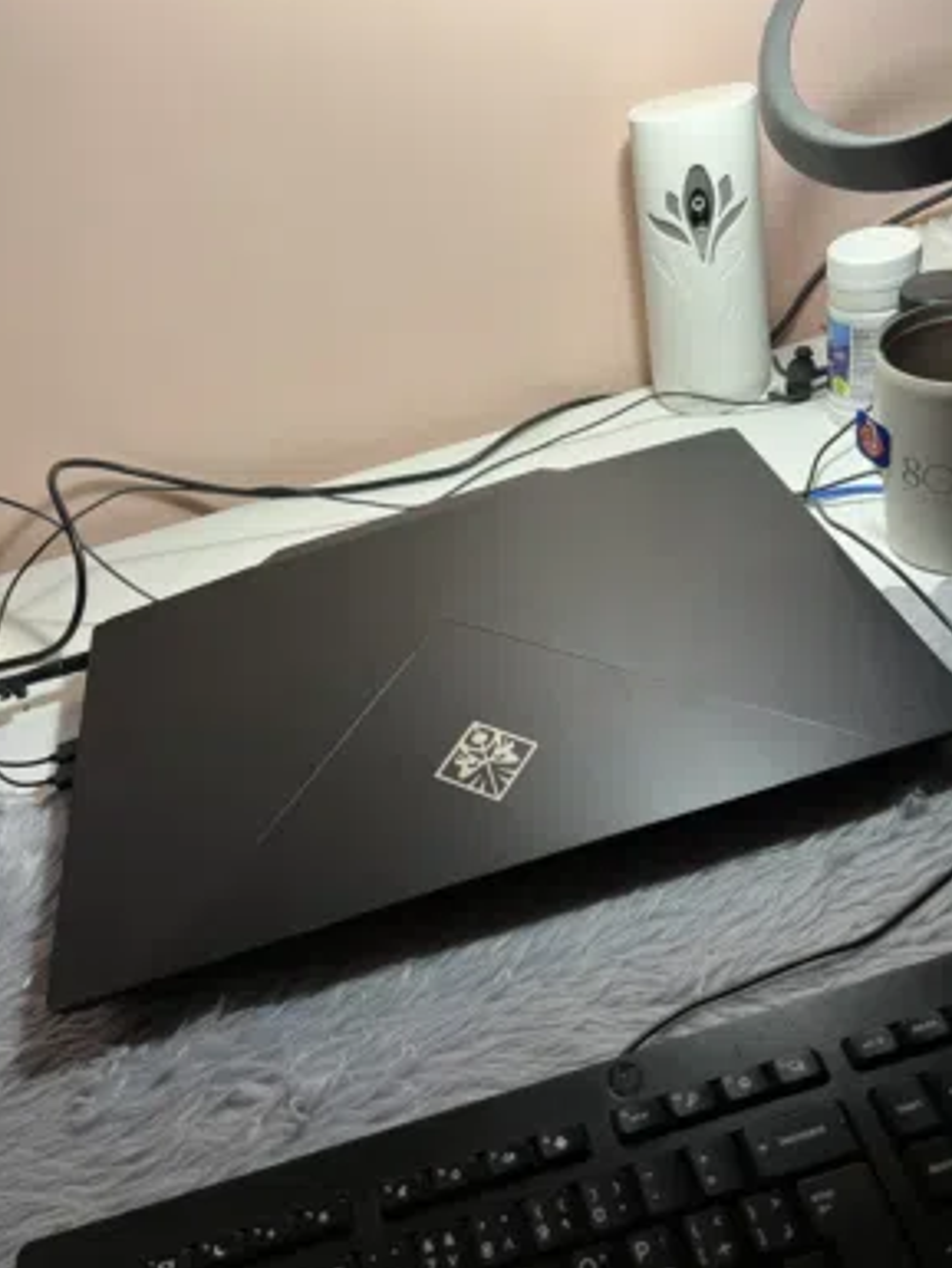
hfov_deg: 51.4
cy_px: 622
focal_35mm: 27
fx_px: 990
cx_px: 461
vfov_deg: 65.3
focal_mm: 5.7
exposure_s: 1/60
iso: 125
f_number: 1.5
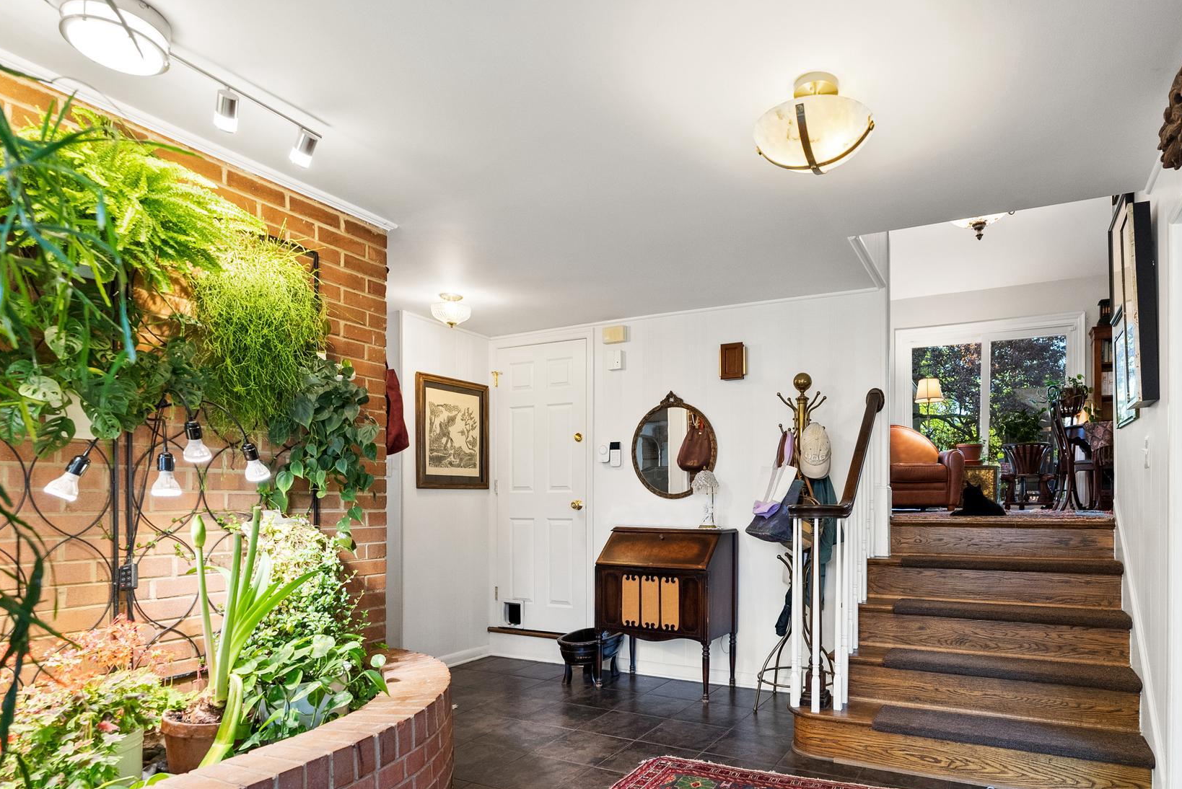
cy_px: 492
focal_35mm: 20
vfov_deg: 61.2
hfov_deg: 83.0
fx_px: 657
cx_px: 706
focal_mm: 16
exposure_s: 1/25
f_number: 4.5
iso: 800
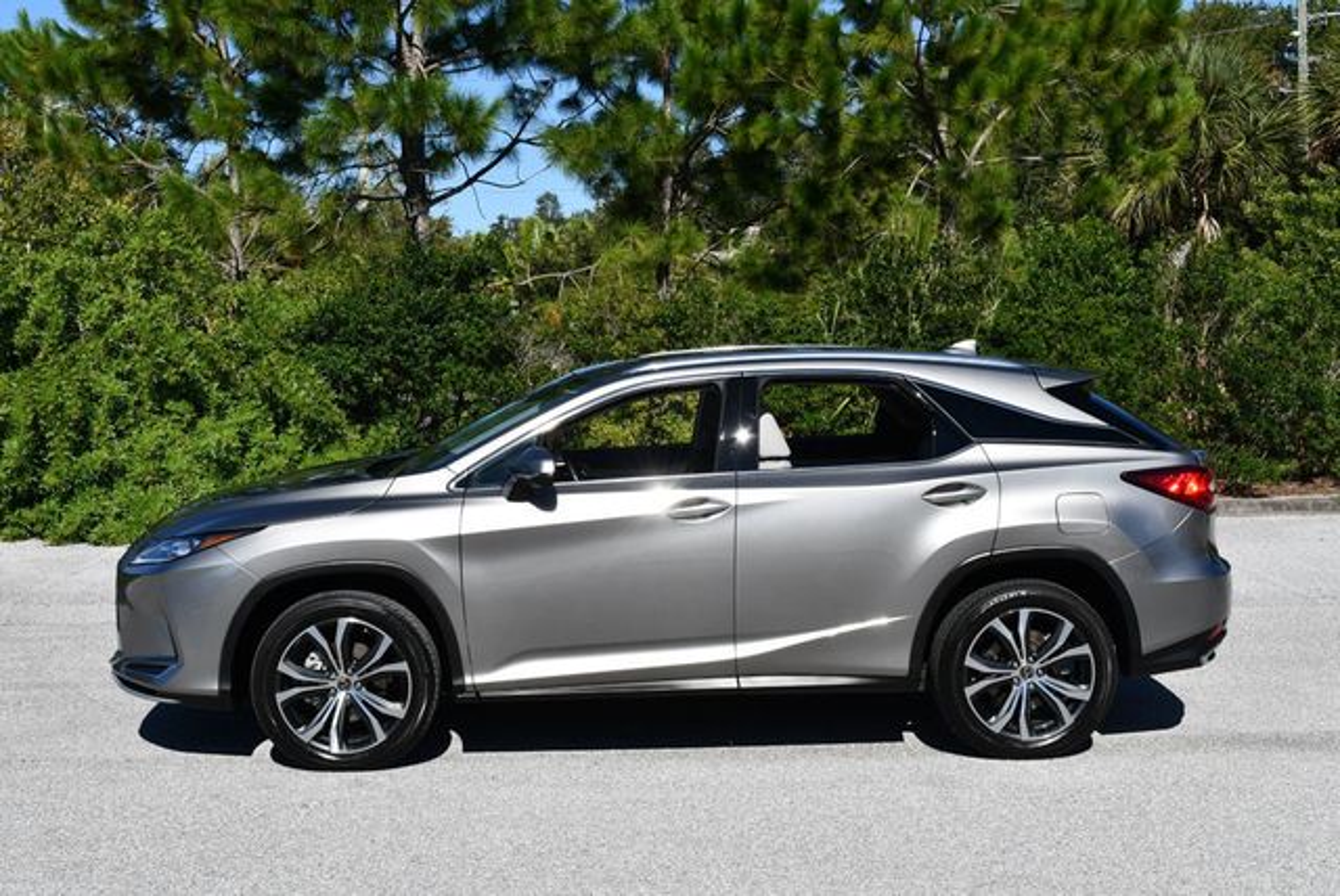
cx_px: 670
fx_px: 1937
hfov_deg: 38.2
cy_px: 448
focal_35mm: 52
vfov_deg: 26.0
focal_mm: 26
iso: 100
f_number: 9
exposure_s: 1/320
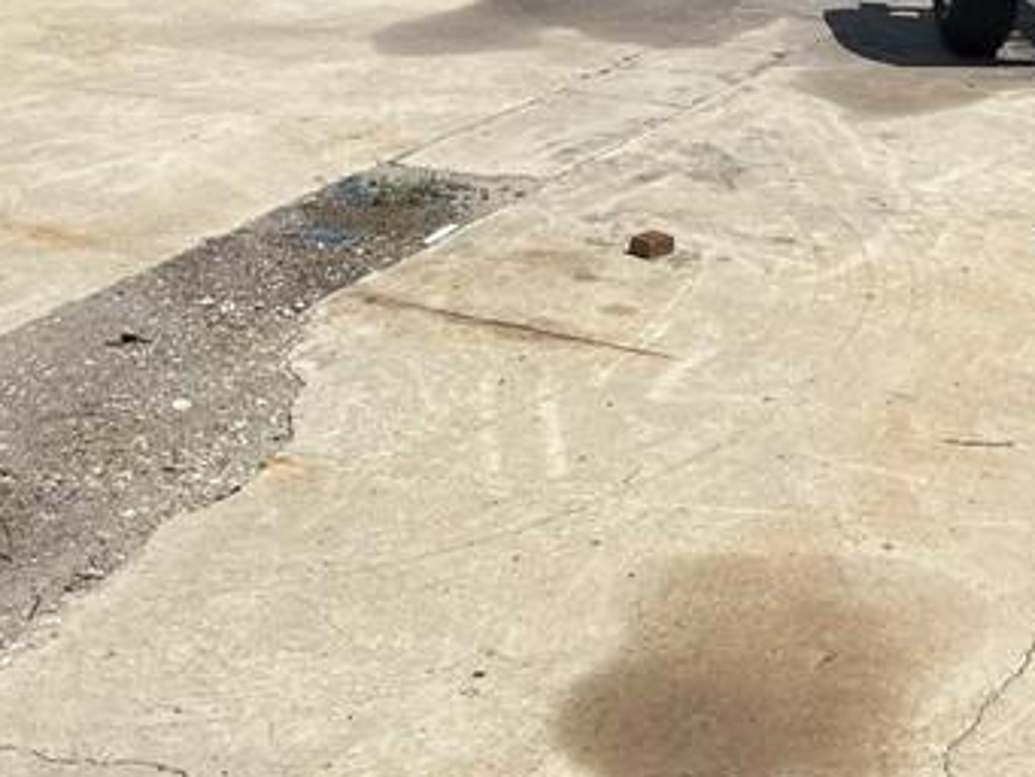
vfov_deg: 18.3
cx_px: 668
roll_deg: -2.2
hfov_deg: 25.9
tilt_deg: -7.3
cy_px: -225
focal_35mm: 75
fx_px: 2243
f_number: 1.6
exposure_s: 1/7407
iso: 32
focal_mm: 5.1
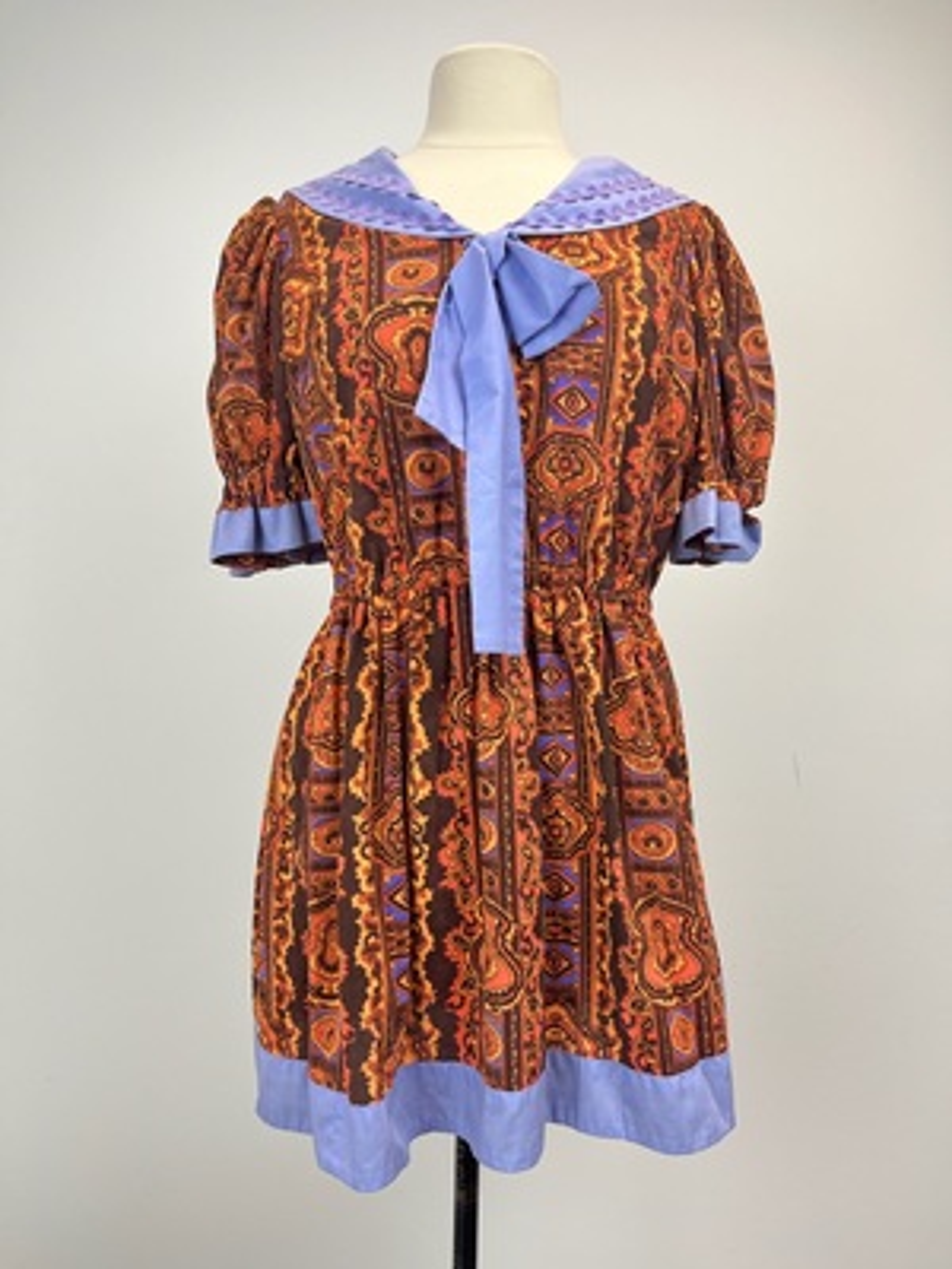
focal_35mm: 26
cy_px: 634
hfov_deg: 53.1
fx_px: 953
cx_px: 476
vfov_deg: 67.3
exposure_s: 1/120
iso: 80
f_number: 1.6
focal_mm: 5.1
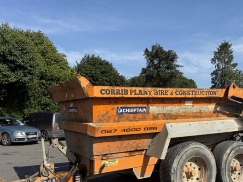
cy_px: 113
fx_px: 246
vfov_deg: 40.4
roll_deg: -0.2
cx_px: 133
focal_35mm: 35
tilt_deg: +1.1
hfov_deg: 52.6
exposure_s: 1/4673
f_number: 1.78
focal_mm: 6.76
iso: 80
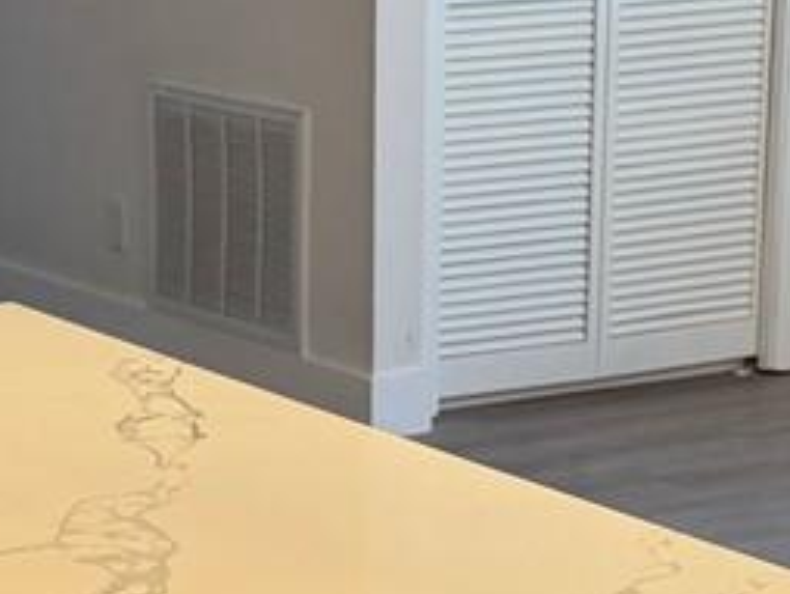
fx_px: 3449
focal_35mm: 151
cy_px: 641
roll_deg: +0.5
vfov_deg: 9.7
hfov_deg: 13.0
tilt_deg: -16.3
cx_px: 146
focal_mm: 6.76
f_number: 1.78
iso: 160
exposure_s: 1/120
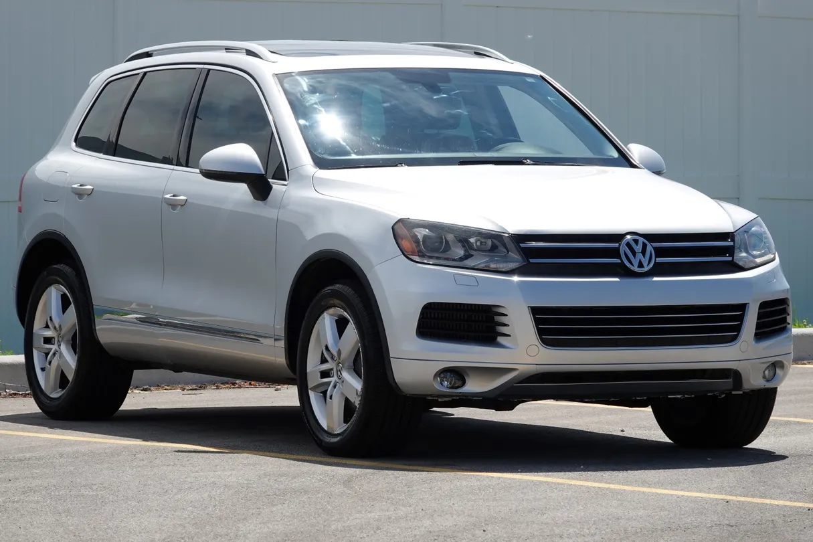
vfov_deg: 5.8
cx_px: 406
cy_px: 271
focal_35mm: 238
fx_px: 5374
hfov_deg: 8.7
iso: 100
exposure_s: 1/1000
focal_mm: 87.11
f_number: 4.5
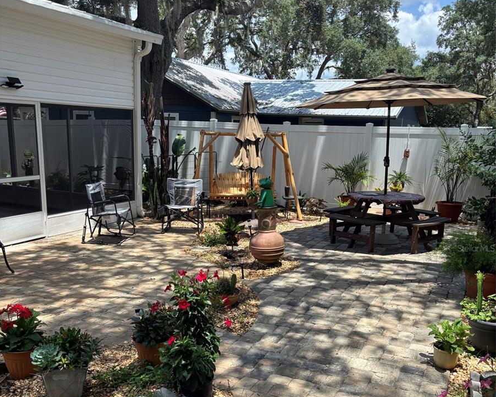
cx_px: 247
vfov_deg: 43.0
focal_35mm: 34
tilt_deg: -11.9
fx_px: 499
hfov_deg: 52.8
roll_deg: -1.8
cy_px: 248
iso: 50
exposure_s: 1/1311
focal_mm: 5.96
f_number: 1.6
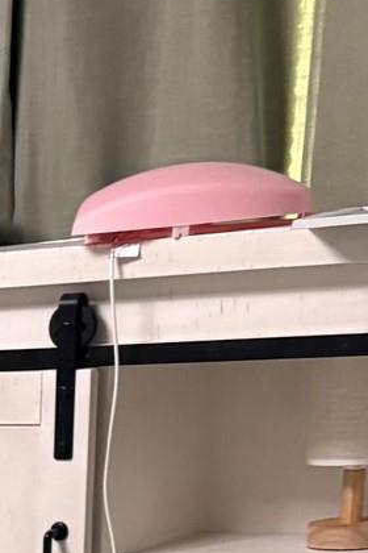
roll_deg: +4.4
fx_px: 2024
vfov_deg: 13.9
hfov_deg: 8.7
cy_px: 991
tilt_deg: -18.0
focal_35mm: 132
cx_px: -725
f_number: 1.6
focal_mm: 5.96
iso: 250
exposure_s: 1/60
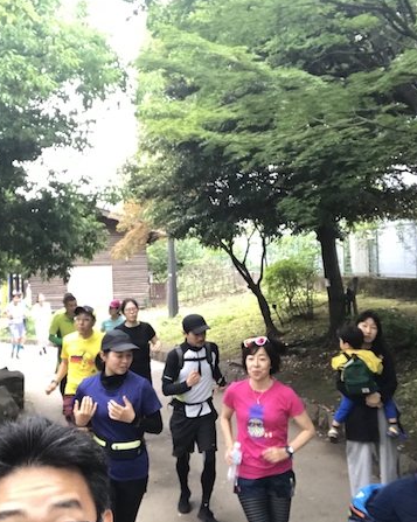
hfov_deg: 35.5
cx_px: 167
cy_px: 261
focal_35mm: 42
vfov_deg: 43.8
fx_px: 649
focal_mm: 2.87
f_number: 2.2
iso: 32
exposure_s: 1/30
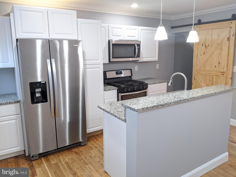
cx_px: 118
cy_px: 88
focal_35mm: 27
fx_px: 184
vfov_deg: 51.4
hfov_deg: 65.3
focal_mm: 4.44
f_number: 1.8
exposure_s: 1/120
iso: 574
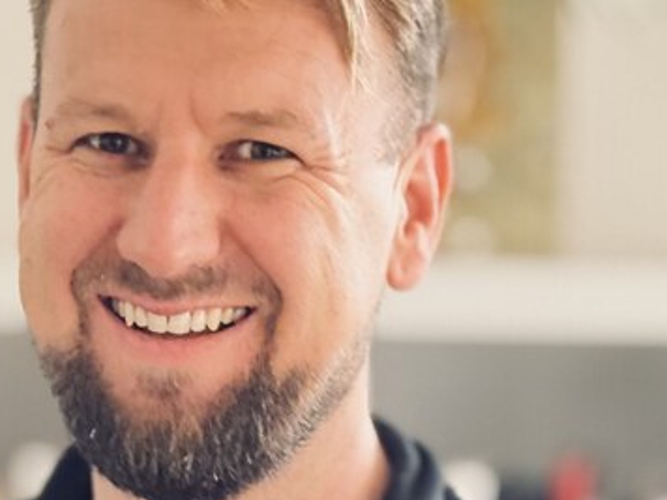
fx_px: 3122
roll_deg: -1.0
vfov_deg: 9.1
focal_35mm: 162
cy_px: 423
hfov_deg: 12.2
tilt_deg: -3.2
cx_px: 266
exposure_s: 1/40
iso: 320
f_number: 1.78
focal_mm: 6.76
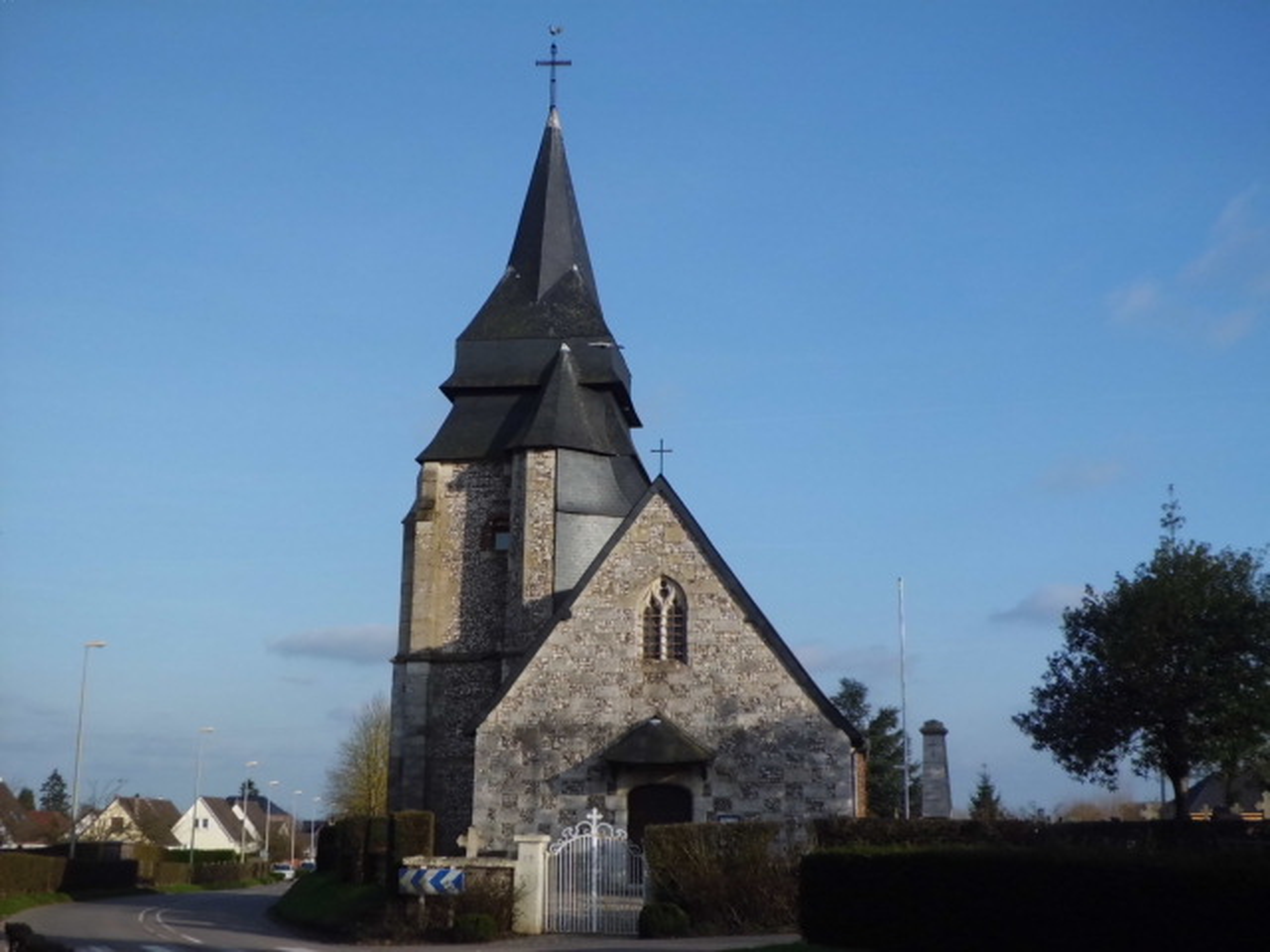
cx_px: 635
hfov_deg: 40.4
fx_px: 1724
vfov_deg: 30.9
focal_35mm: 47
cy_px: 476
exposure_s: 1/800
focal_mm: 8.3
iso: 64
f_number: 3.4
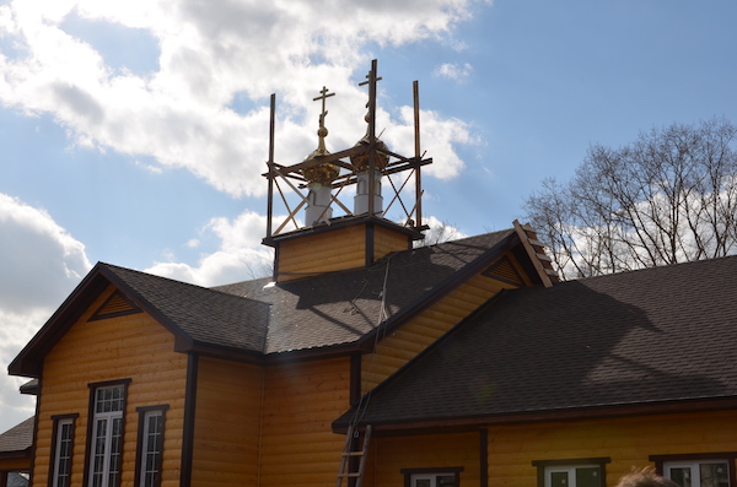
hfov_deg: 37.9
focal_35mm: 52
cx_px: 368
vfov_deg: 25.6
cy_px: 244
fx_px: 1072
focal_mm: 35
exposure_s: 1/200
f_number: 14
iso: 100
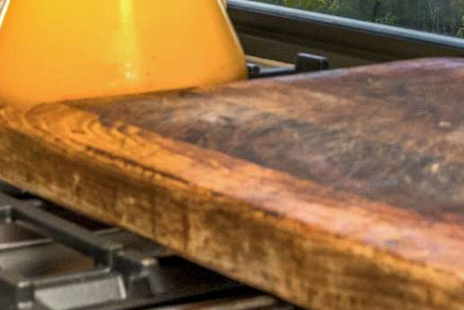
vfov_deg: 9.0
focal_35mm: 149
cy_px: -157
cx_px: 641
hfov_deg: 13.2
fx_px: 1921
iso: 800
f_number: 9
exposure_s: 1/400
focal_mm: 27
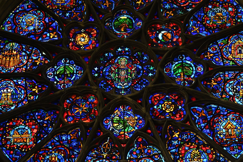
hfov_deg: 19.6
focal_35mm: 104
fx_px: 702
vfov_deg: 13.2
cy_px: 81
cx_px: 122
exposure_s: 1/125
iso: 4500
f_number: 6.3
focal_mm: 104
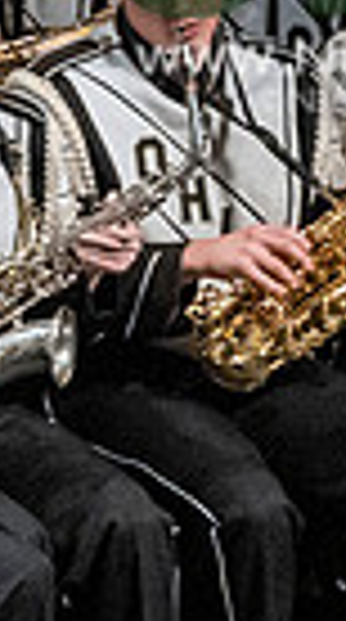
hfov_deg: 1.0
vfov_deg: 1.9
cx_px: 445
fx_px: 18955
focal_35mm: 1155
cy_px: -104
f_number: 4
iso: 5000
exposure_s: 1/500
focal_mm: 175
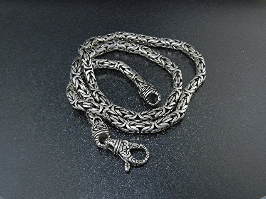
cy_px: 100
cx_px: 133
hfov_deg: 47.9
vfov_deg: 36.8
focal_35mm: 39
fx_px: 300
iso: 800
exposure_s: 1/30
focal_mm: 7.1
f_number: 7.4
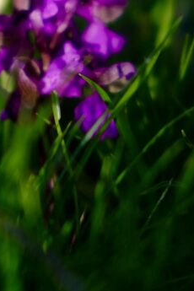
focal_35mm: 277
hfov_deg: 5.0
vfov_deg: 7.4
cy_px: -81
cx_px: 24
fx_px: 2239
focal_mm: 55
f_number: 4
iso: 200
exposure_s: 1/340
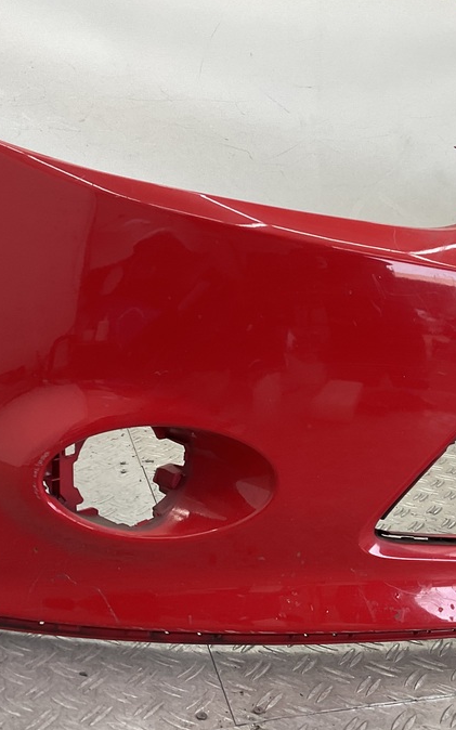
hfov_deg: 27.9
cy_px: 389
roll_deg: -6.2
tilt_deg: -17.5
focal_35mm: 46
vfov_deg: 43.5
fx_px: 915
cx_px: 272
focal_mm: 3
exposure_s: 1/120
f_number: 1.8
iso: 32
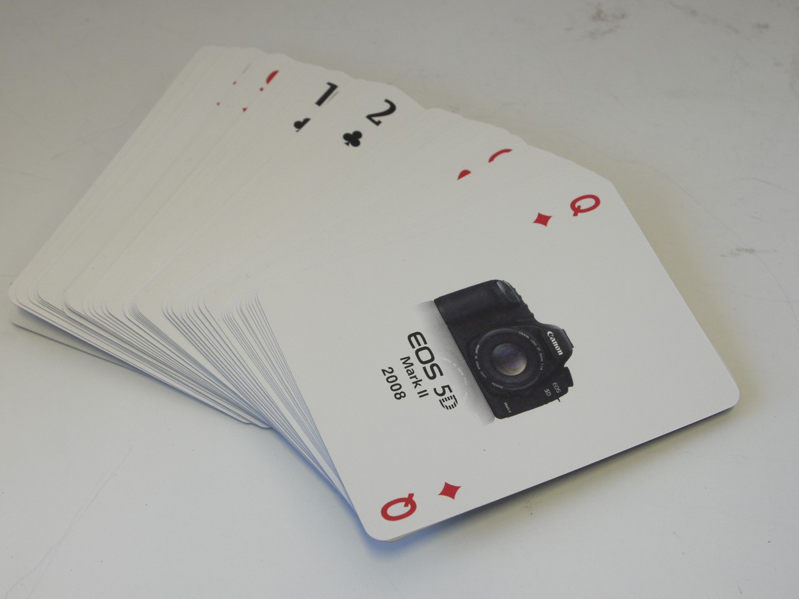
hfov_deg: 32.2
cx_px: 400
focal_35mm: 60
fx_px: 1385
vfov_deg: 24.4
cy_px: 300
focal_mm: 30
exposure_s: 1/25
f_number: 8
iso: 400
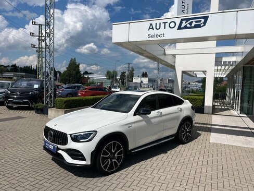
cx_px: 127
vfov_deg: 53.1
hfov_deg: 67.3
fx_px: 191
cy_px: 96
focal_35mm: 26
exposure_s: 1/8403
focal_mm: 5.1
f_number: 1.6
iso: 50
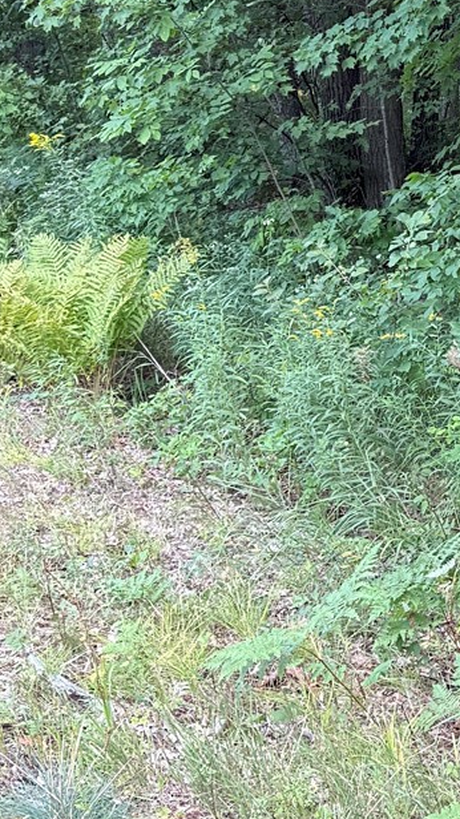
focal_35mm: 87
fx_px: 1889
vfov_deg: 24.1
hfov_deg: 12.0
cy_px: 174
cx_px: 994
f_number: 1.78
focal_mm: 6.76
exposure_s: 1/121
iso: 80
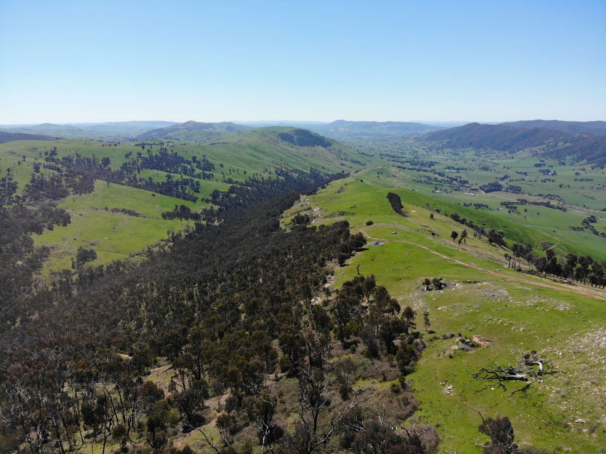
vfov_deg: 56.8
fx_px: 420
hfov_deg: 71.6
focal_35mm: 24
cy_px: 227
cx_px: 303
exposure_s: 1/986
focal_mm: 4.5
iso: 100
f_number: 2.8
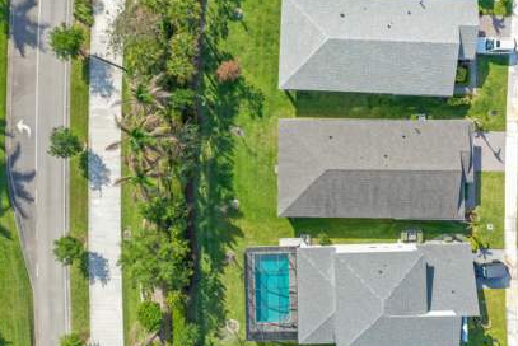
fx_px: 475
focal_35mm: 33
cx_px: 299
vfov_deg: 40.0
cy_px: 156
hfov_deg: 56.9
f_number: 5
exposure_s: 1/320
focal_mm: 10.26
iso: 100
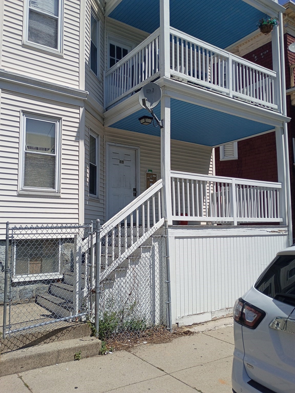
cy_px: 196
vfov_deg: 61.7
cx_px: 148
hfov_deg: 48.2
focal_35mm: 29
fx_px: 330
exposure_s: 1/2137
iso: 104
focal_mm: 4.27
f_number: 1.8
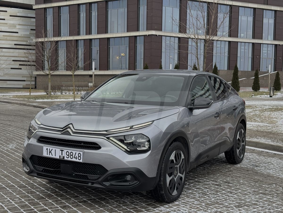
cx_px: 142
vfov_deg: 30.3
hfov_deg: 39.7
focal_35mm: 48
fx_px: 392
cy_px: 106
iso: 64
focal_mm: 6.76
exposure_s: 1/765
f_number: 1.78
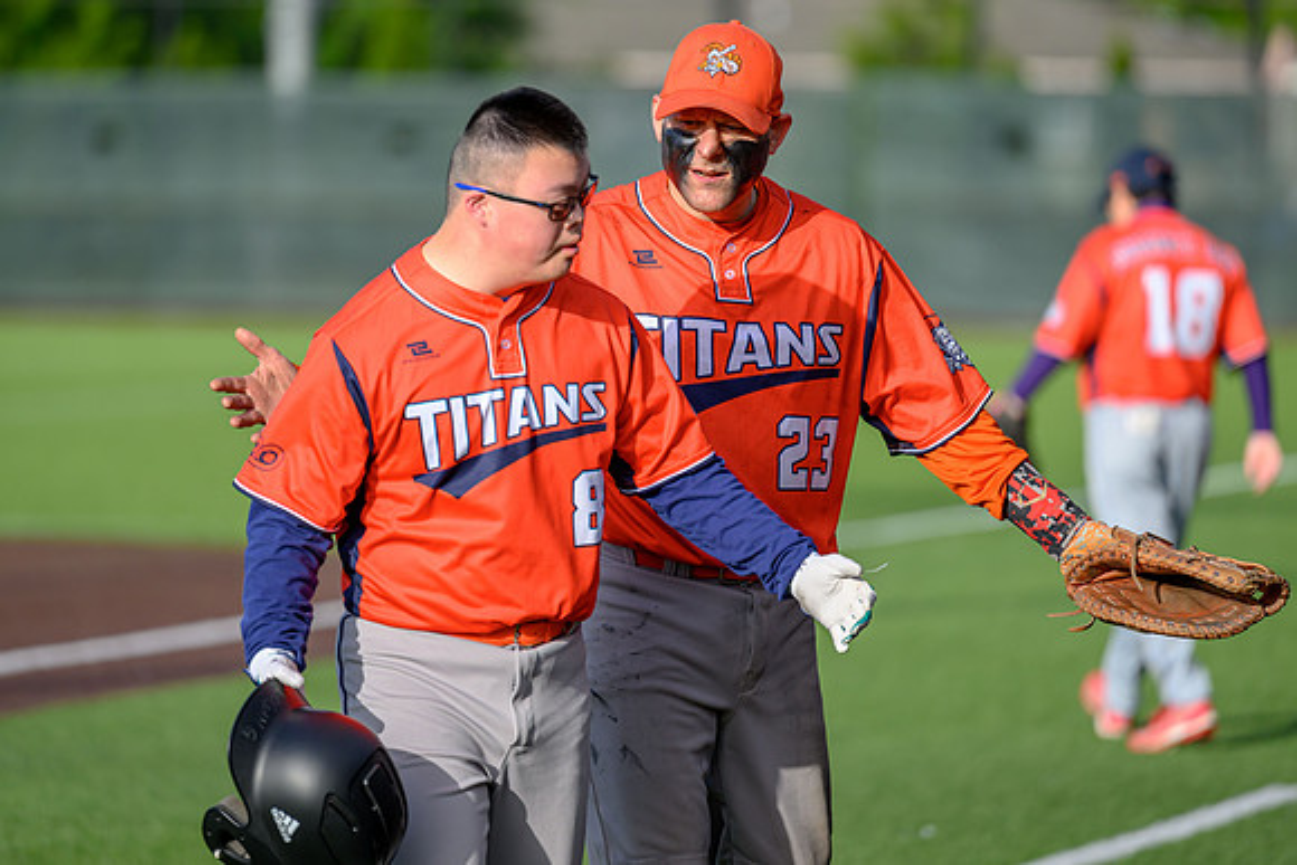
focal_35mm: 252
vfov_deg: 5.5
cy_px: 332
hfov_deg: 8.2
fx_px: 9080
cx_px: 599
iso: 180
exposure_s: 1/2000
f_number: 2.8
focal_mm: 200
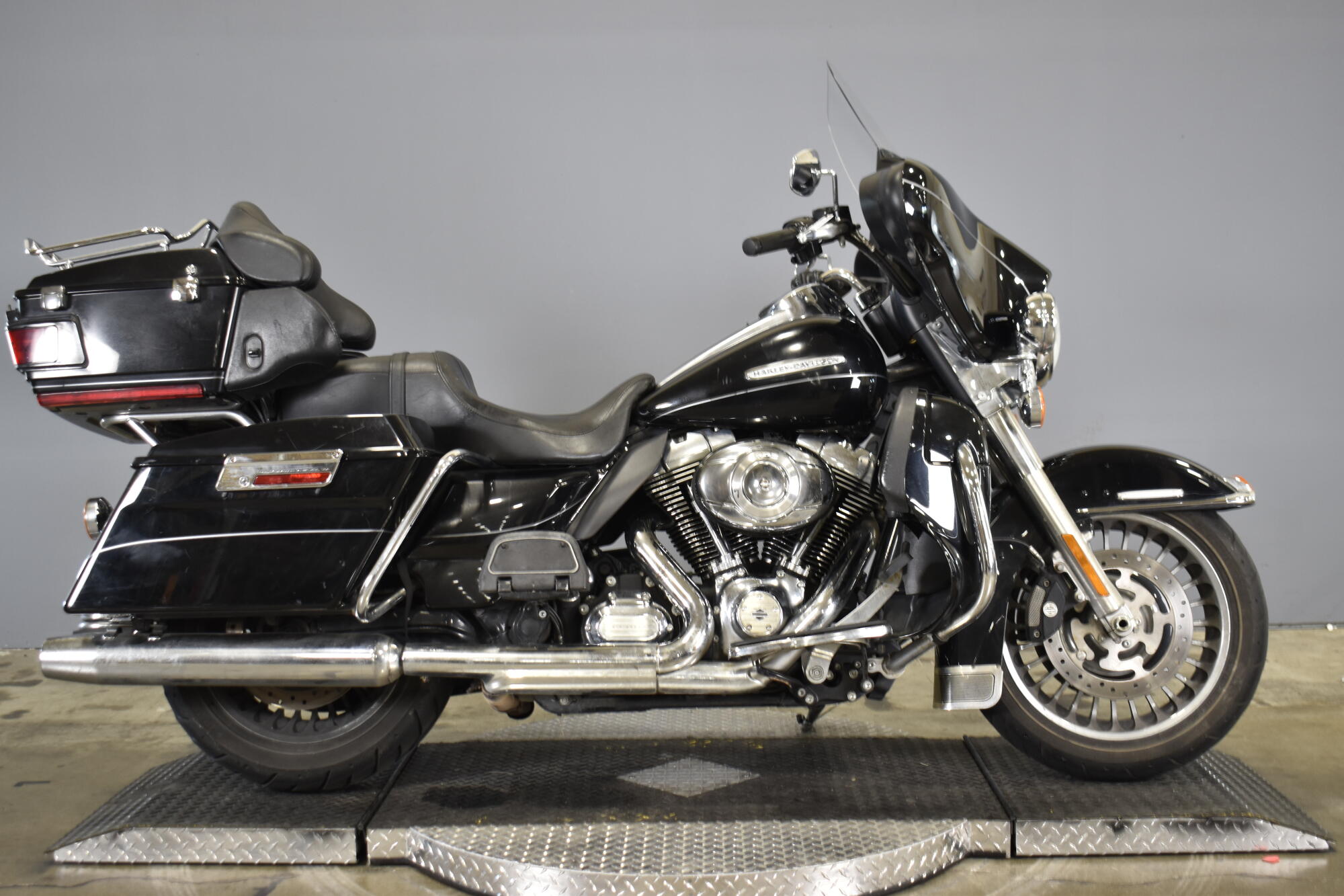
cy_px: 448
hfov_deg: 43.6
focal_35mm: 45
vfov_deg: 29.9
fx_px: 1680
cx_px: 672
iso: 400
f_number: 4.2
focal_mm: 30
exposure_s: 1/15
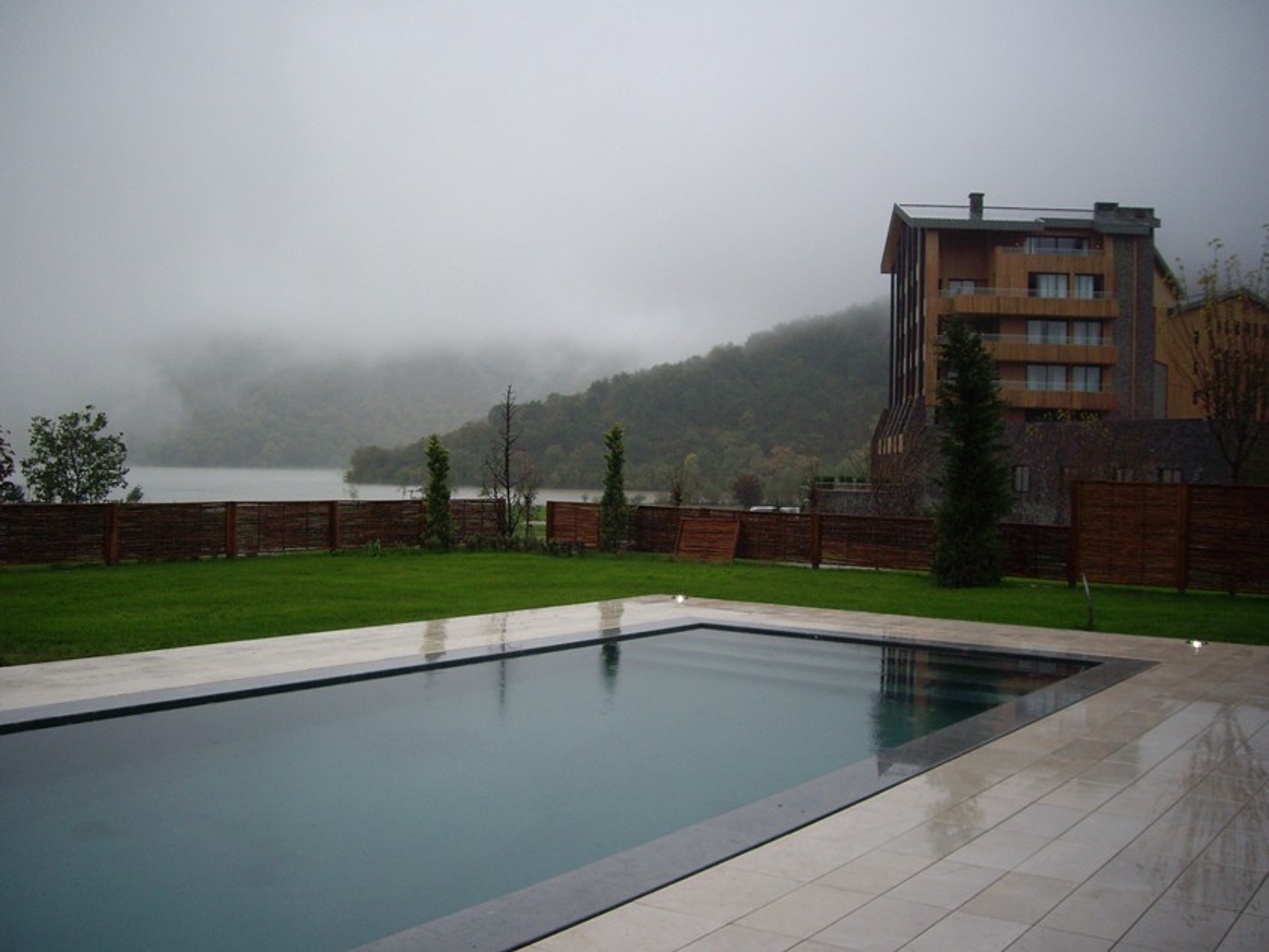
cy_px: 476
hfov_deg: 49.0
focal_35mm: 38
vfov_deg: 37.7
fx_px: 1393
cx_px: 634
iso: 100
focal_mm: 6.2
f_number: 2.7
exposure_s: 1/160
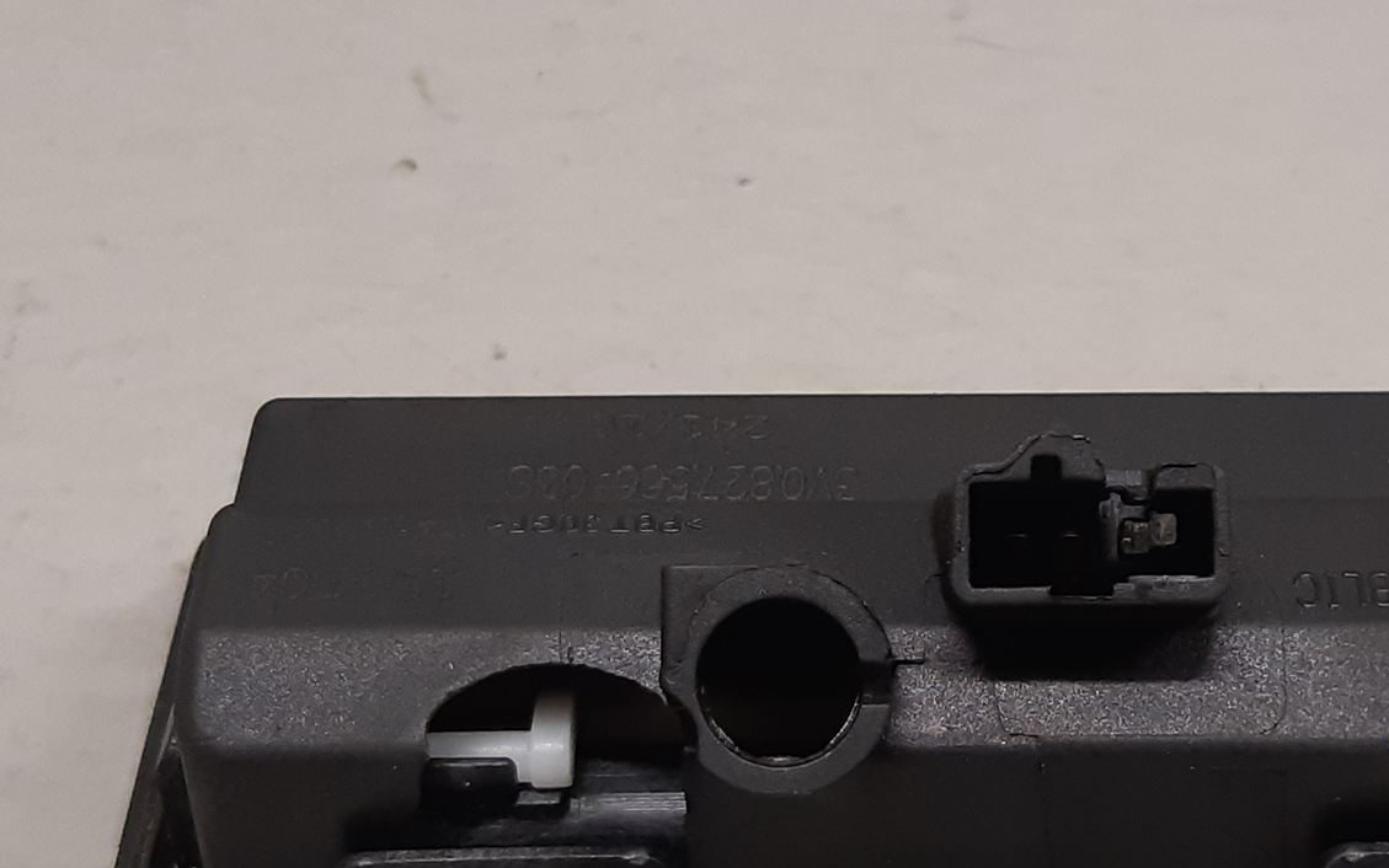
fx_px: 1893
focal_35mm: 50
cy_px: 578
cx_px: 1004
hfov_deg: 39.4
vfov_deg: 25.7
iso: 125
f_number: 1.7
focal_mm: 3.93
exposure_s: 1/50
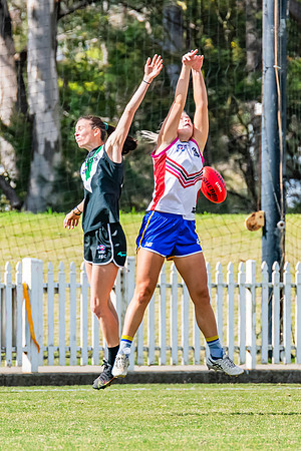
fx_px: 12133
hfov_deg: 1.4
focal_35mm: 967
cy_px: 201
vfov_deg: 2.1
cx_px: 156
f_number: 8
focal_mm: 420
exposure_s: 1/1600
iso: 800
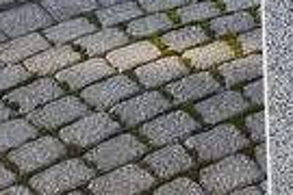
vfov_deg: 8.0
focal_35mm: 142
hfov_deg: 12.8
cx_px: 560
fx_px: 1156
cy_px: -429
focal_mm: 5.56
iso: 100
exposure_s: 1/376
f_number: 1.8
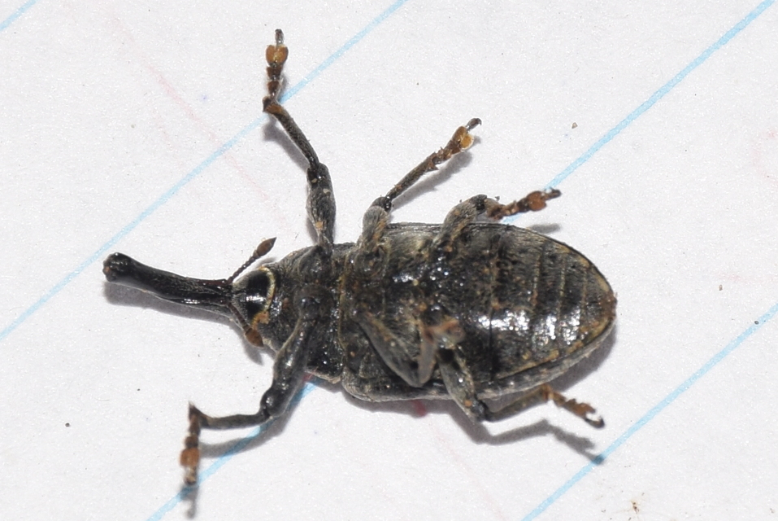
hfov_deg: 9.8
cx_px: 389
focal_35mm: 210
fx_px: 4542
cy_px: 260
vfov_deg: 6.6
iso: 100
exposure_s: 1/160
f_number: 13
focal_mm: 140
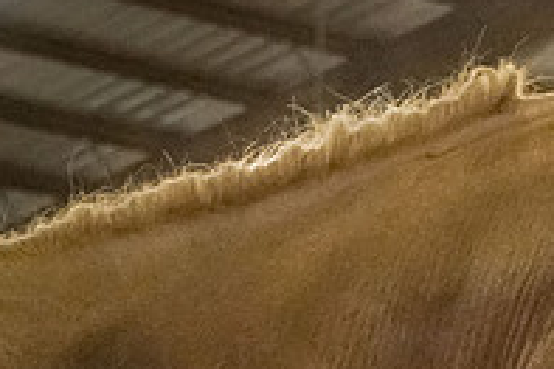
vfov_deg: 5.6
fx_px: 3736
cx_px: 740
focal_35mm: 243
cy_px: 390
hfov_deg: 8.4
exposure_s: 1/160
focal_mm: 55
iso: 6400
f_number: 6.3
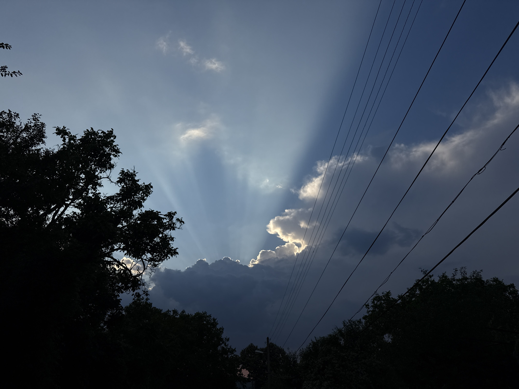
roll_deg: +1.4
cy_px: 194
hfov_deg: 71.6
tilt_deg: +27.1
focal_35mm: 24
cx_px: 260
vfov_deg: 56.8
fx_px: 360
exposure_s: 1/9091
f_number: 1.78
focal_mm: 6.76
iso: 80
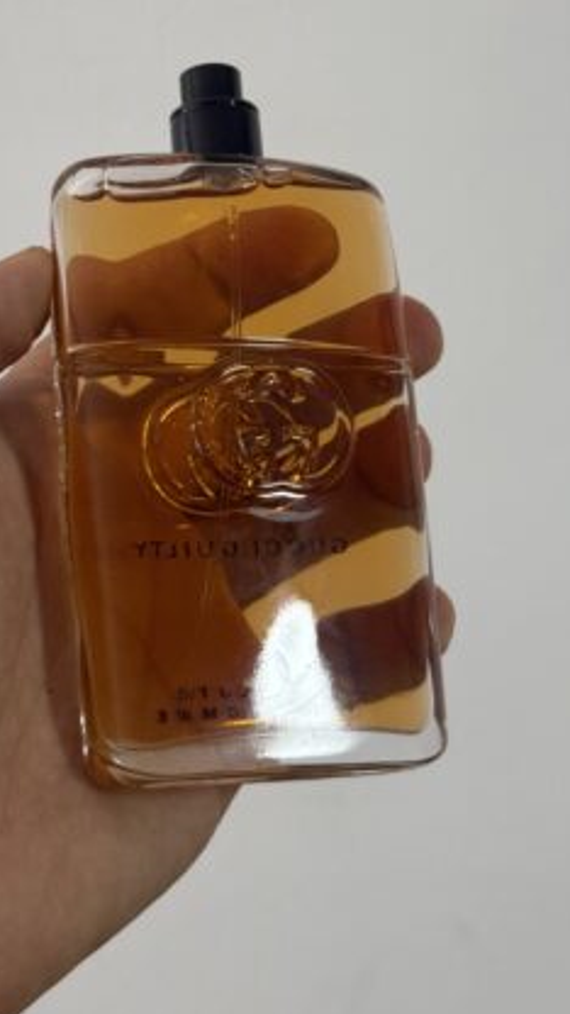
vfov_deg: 29.2
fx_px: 1935
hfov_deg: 16.7
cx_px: 231
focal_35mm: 72
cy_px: 362
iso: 80
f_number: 1.78
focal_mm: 6.76
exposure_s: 1/50
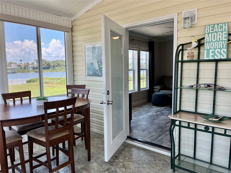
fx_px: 174
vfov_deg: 53.1
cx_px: 116
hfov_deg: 67.3
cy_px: 86
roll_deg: +0.6
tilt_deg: -6.3
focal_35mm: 26
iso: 50
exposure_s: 1/513
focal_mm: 5.1
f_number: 1.6
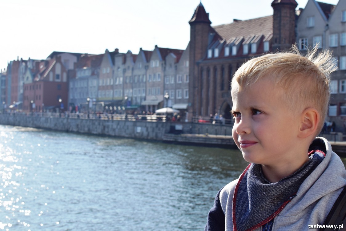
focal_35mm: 52
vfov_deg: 25.8
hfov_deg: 37.8
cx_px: 173
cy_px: 116
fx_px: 505
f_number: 10
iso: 200
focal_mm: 35
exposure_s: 1/400
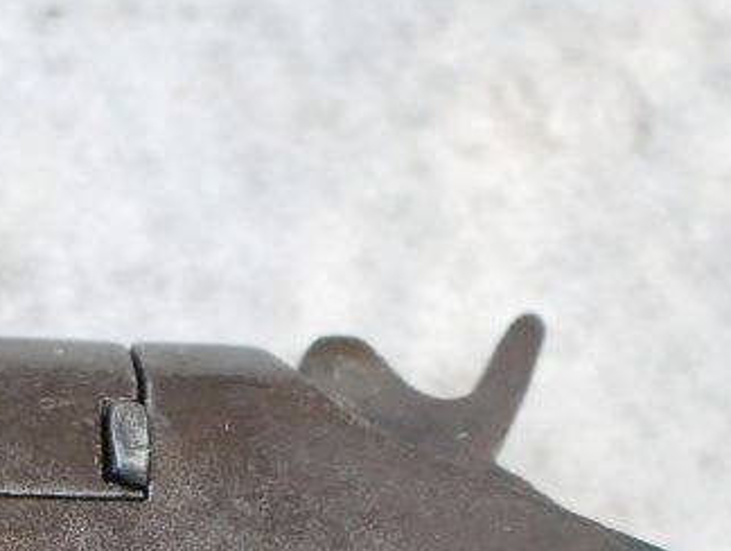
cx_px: -359
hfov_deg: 8.7
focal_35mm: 222
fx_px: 4695
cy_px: 791
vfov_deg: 6.6
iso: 320
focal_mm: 30
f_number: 3.5
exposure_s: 1/125
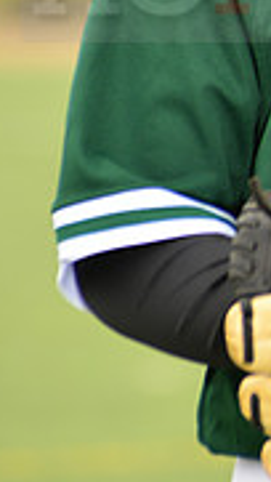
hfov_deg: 1.8
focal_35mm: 671
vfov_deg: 3.2
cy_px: -43
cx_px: 496
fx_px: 8560
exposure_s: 1/250
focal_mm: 200
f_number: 6.3
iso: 200
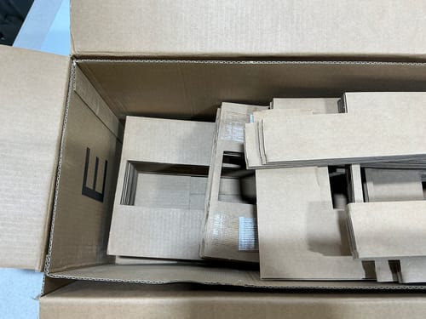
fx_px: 345
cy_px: 160
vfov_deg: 49.7
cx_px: 213
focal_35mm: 28
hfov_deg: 63.4
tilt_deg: -76.1
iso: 64
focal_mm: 3
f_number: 1.8
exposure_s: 1/100
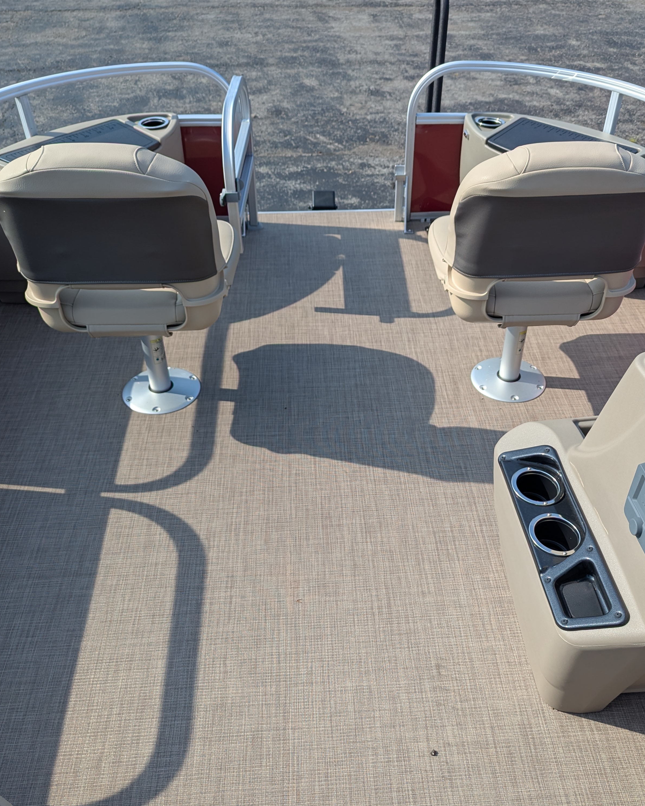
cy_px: 401
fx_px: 764
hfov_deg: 45.7
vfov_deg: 55.7
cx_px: 353
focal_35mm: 32
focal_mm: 6.81
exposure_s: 1/1742
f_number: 1.85
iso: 43
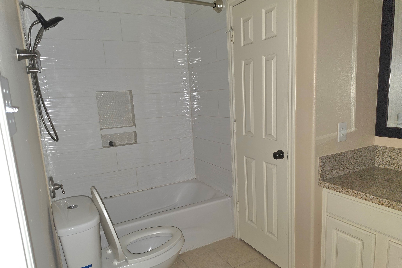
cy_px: 149
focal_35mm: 24
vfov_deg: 53.0
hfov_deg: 73.7
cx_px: 201
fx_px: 268
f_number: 1.4
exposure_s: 1/18
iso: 1600
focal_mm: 6.5
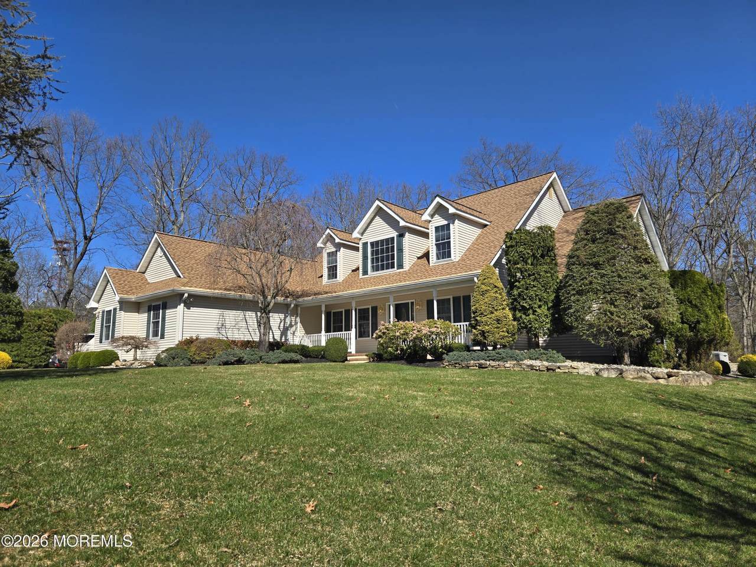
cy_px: 284
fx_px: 502
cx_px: 378
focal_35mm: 23
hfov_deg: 73.9
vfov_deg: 58.9
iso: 25
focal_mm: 5.4
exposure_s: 1/2032
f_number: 1.8
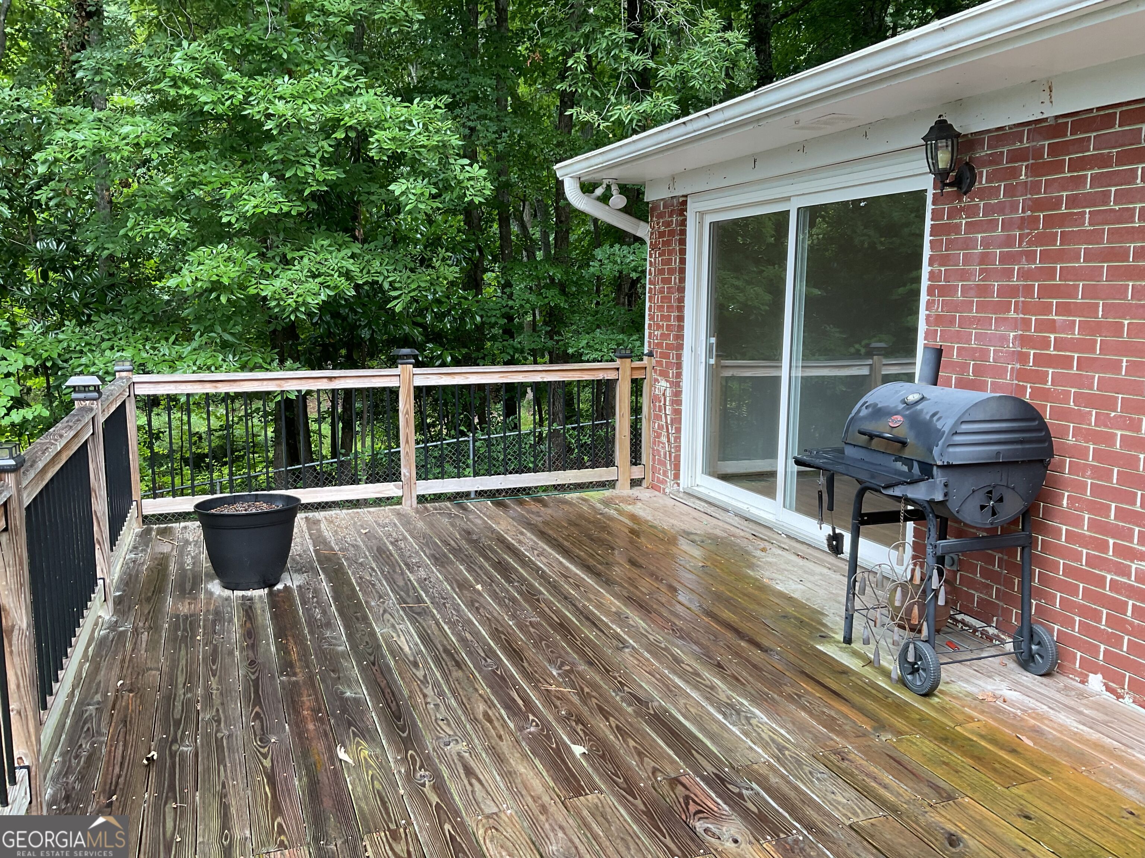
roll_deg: -0.6
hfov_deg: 61.7
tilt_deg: -8.5
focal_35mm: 29
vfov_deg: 48.2
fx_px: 959
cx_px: 572
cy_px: 429
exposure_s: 1/120
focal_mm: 3
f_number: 1.8
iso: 32
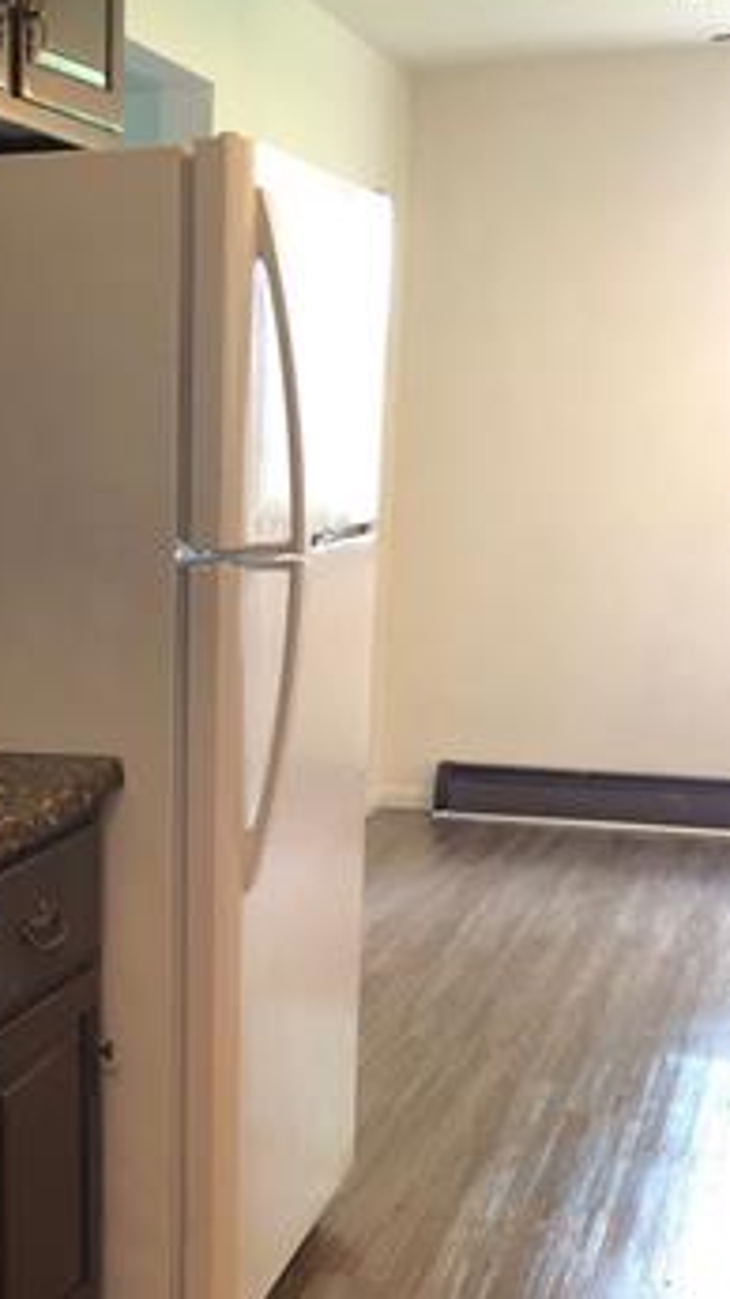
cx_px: 68
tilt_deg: -16.6
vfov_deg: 38.6
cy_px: 900
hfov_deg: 22.1
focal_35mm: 53
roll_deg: -1.3
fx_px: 1824
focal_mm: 4
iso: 100
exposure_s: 1/11
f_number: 1.8
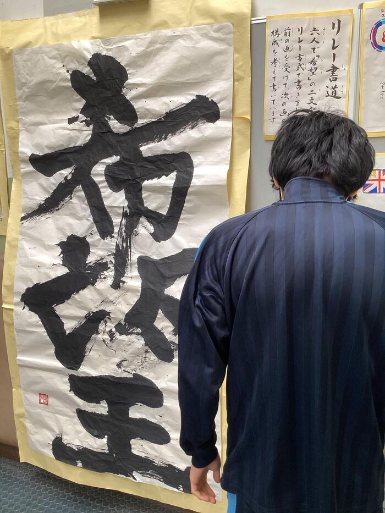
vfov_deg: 58.3
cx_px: 192
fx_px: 460
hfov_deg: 45.5
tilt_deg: -11.2
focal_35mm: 31
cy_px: 256
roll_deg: -0.5
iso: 80
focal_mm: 3.3
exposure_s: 1/50
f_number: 2.4
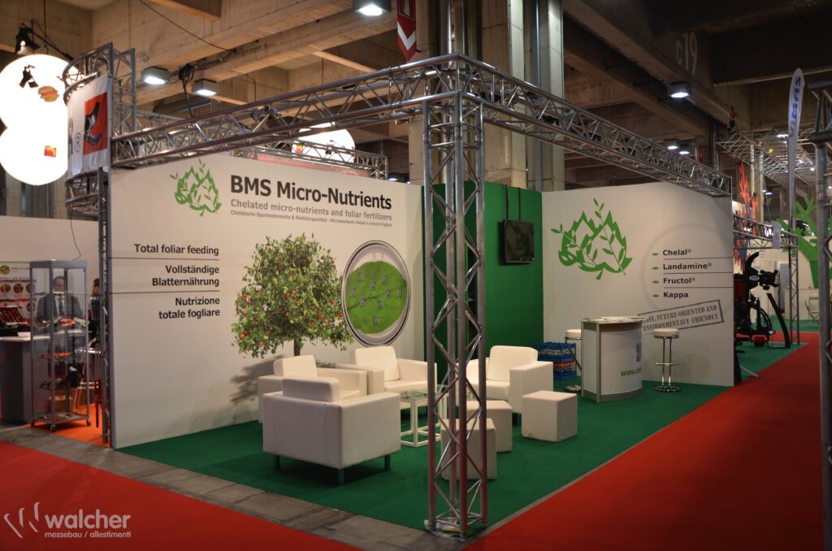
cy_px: 276
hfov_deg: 59.6
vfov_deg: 41.5
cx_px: 416
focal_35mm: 32
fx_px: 726
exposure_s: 1/80
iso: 400
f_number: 4.5
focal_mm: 21
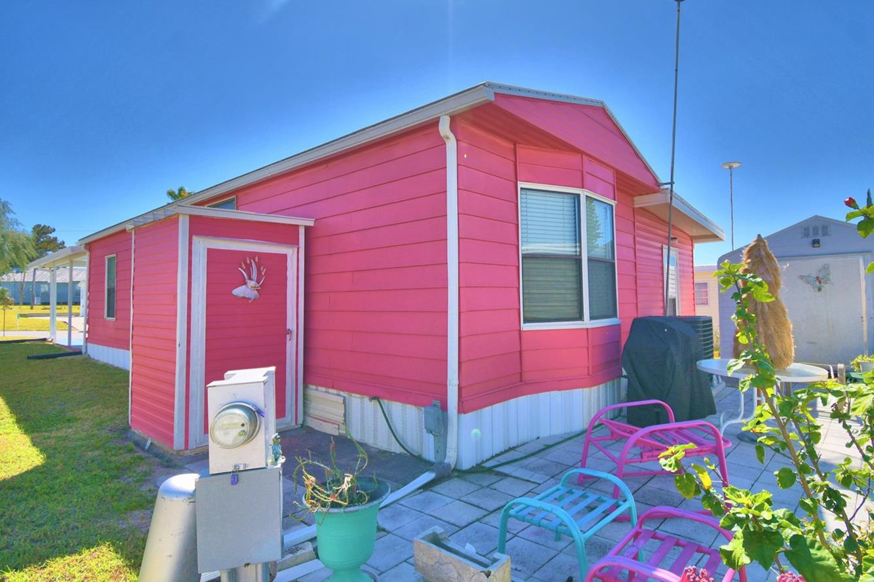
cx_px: 477
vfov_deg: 67.4
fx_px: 437
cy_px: 285
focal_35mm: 18
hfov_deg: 89.8
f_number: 4.5
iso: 100
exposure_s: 1/1250
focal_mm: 10
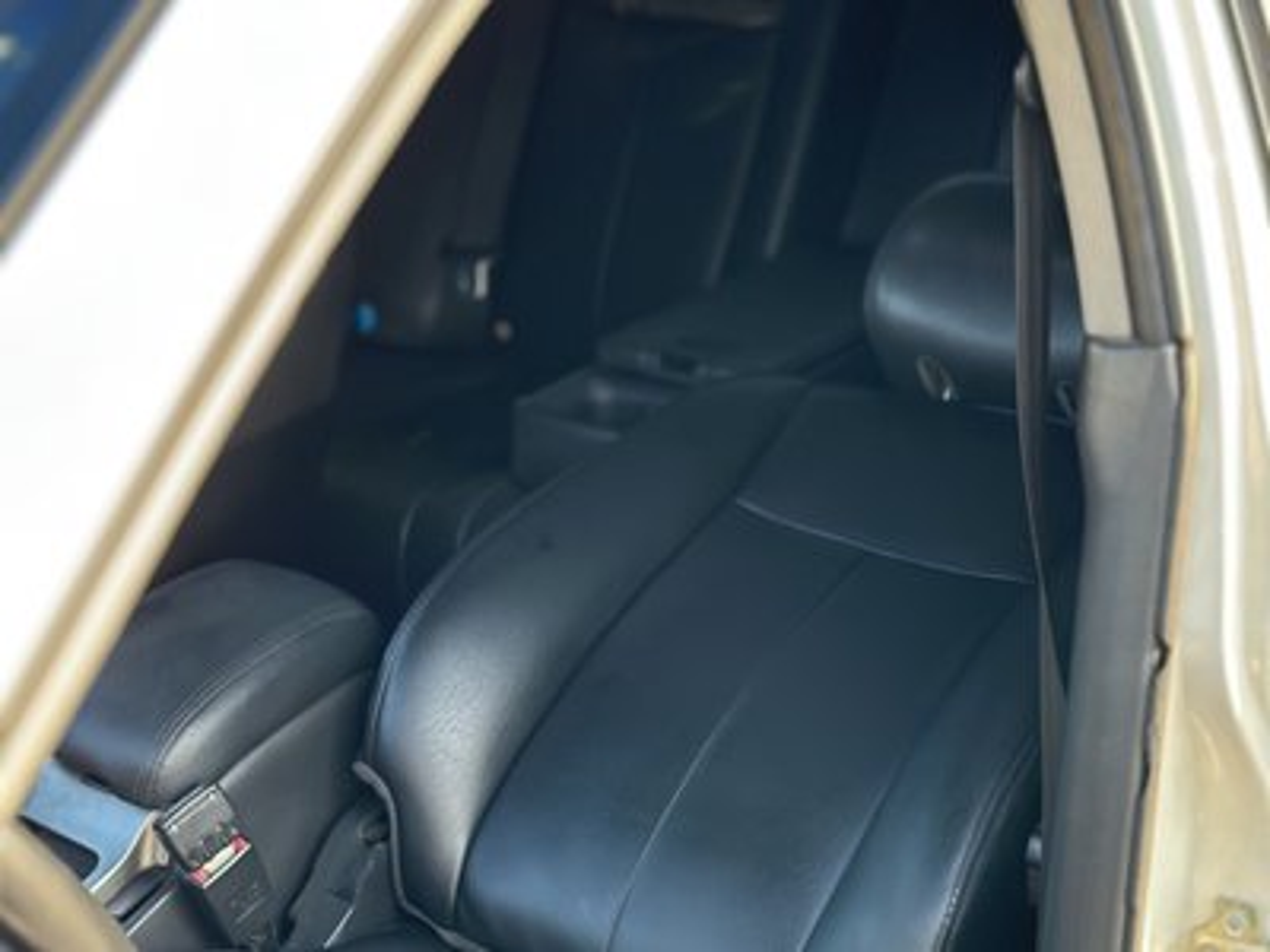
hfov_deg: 39.7
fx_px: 1761
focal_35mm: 48
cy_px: 476
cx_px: 635
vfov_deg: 30.3
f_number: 1.78
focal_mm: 6.86
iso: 80
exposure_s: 1/191
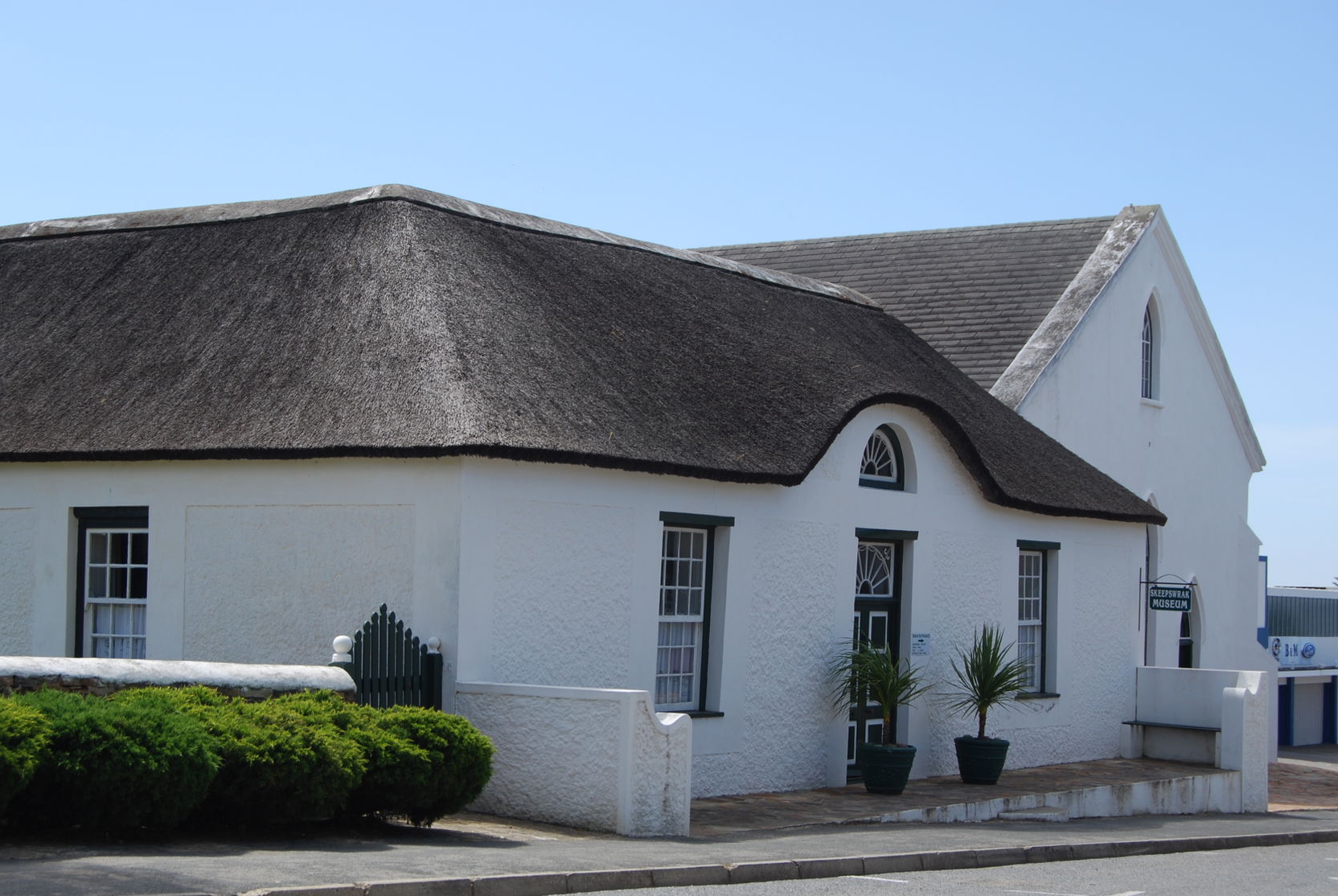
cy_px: 498
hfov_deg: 33.0
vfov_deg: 22.5
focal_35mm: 61
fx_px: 2254
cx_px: 604
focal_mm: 35
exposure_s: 1/200
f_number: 7.1
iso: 100
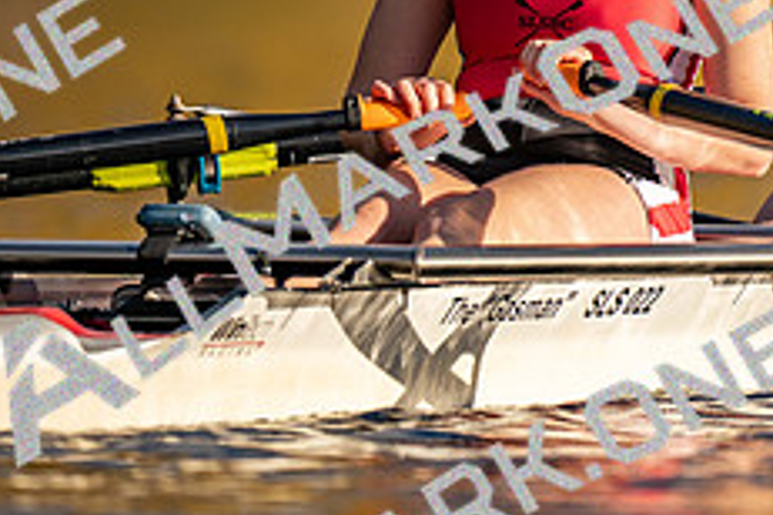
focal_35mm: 1504
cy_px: -52
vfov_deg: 0.9
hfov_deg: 1.4
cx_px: 683
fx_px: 32292
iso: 220
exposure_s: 1/2500
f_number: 4
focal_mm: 600
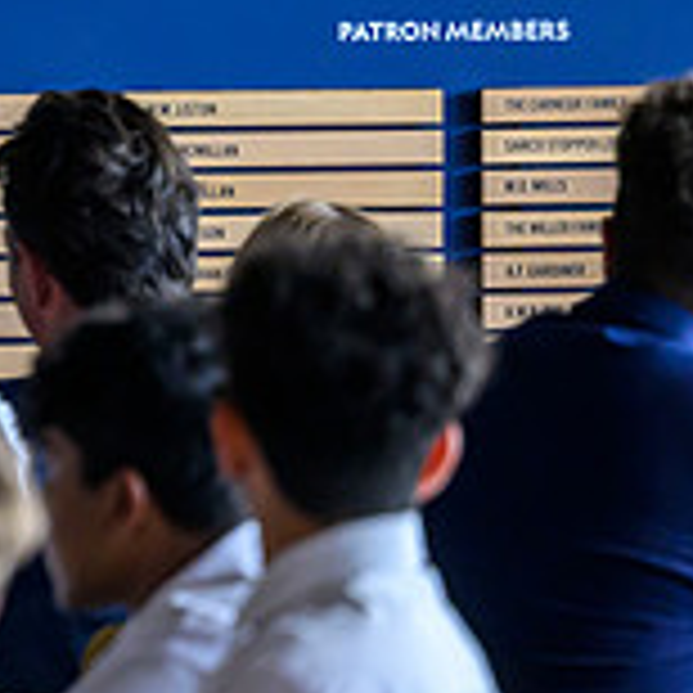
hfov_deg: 3.5
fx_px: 11234
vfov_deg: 3.5
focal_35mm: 496
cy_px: 245
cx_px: -549
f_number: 3.2
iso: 2500
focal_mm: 155
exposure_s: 1/400
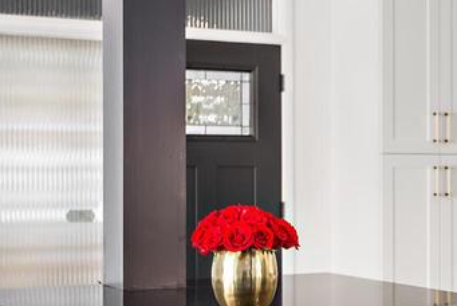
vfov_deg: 14.7
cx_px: 486
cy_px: 209
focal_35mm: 93
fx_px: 1182
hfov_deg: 20.9
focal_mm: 31
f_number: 9
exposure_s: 1/5
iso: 320
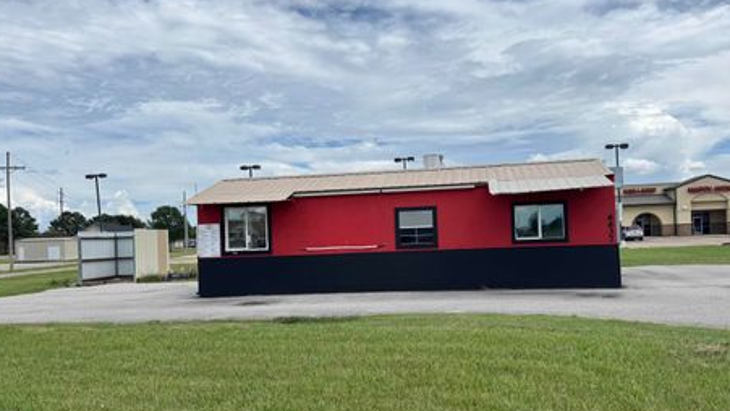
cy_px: 219
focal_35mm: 29
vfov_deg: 40.2
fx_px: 562
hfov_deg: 66.0
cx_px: 385
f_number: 1.78
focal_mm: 6.76
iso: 80
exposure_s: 1/4950
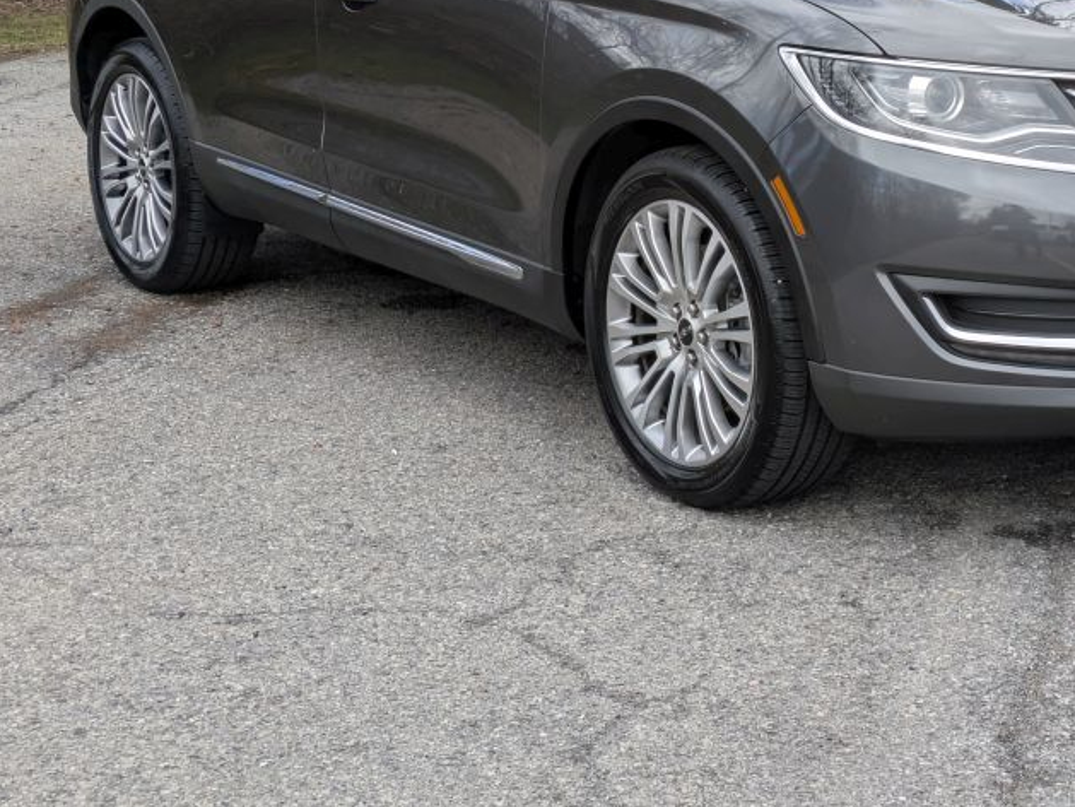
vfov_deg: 17.7
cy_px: 207
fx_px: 2578
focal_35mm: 83
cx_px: 831
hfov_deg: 23.3
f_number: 1.89
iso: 45
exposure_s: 1/684
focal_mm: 5.43
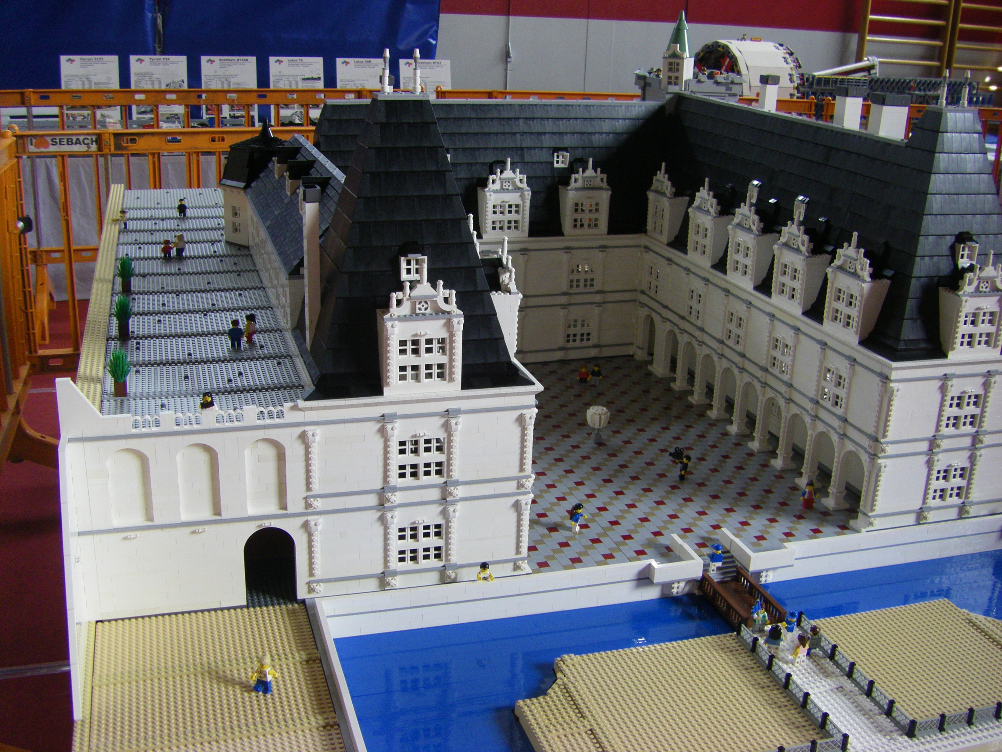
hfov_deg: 49.0
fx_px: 1100
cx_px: 501
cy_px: 376
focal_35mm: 38
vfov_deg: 37.7
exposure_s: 1/50
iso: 200
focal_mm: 6.3
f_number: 3.5
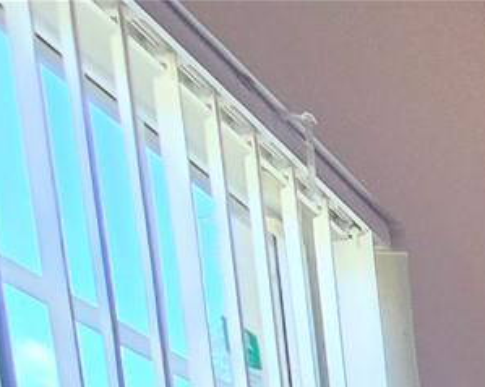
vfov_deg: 14.0
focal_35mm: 68
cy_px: 970
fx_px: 976
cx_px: 1262
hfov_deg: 13.8
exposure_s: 1/60
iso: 400
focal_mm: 2.2
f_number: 2.2
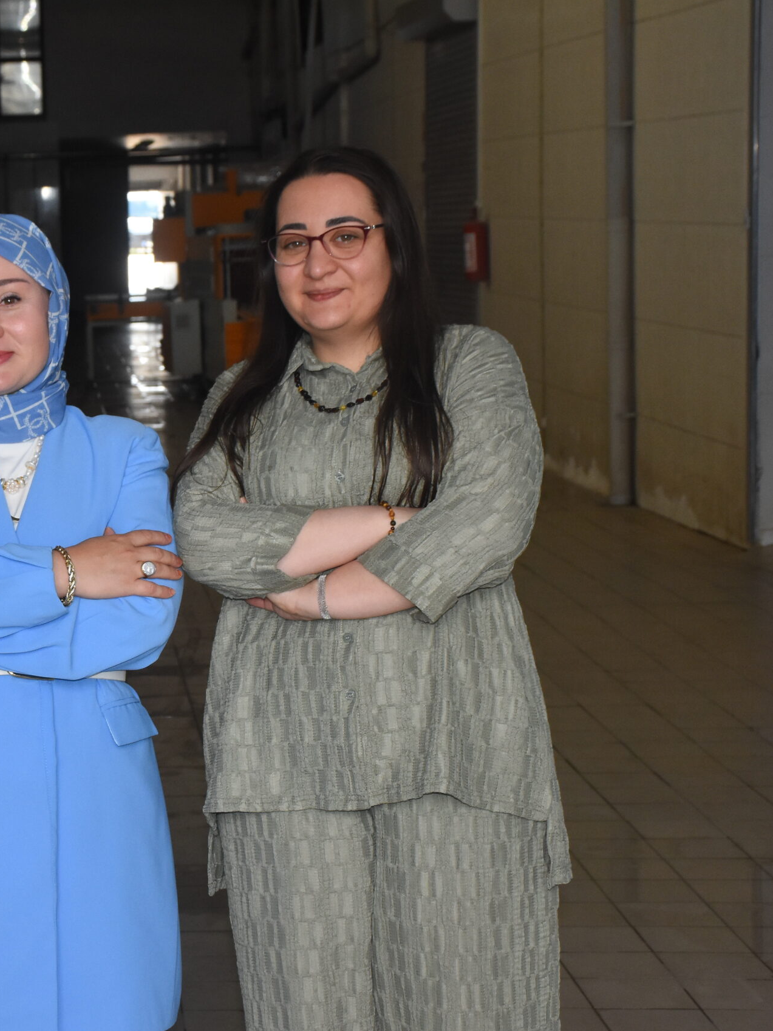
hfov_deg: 16.6
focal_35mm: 87
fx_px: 2591
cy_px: 517
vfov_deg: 22.5
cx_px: 13
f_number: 8
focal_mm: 40
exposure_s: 1/250
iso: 1400
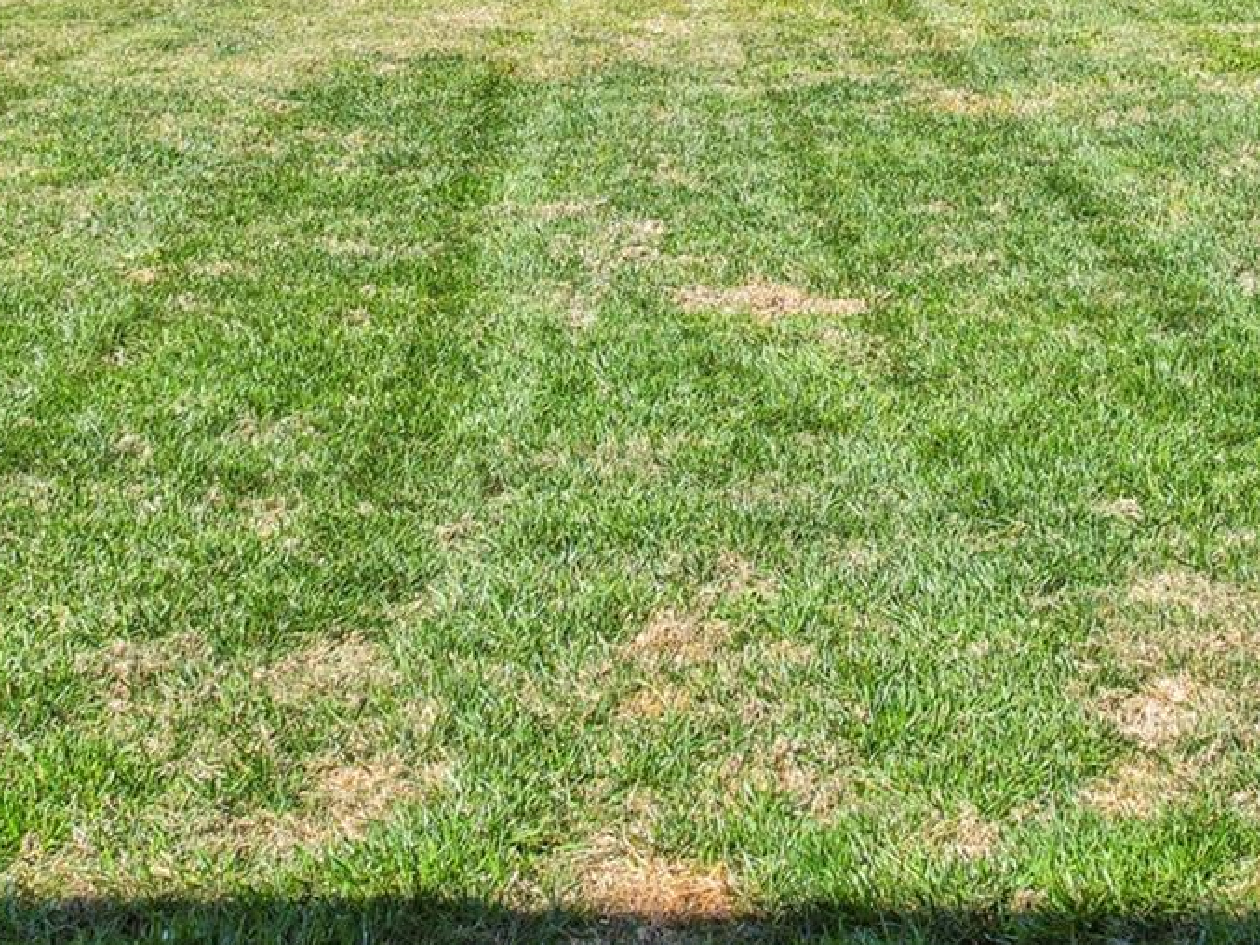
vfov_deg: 21.1
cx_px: 839
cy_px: -232
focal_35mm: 64
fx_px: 2330
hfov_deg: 30.0
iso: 100
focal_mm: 8.4
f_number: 2.8
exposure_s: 1/40
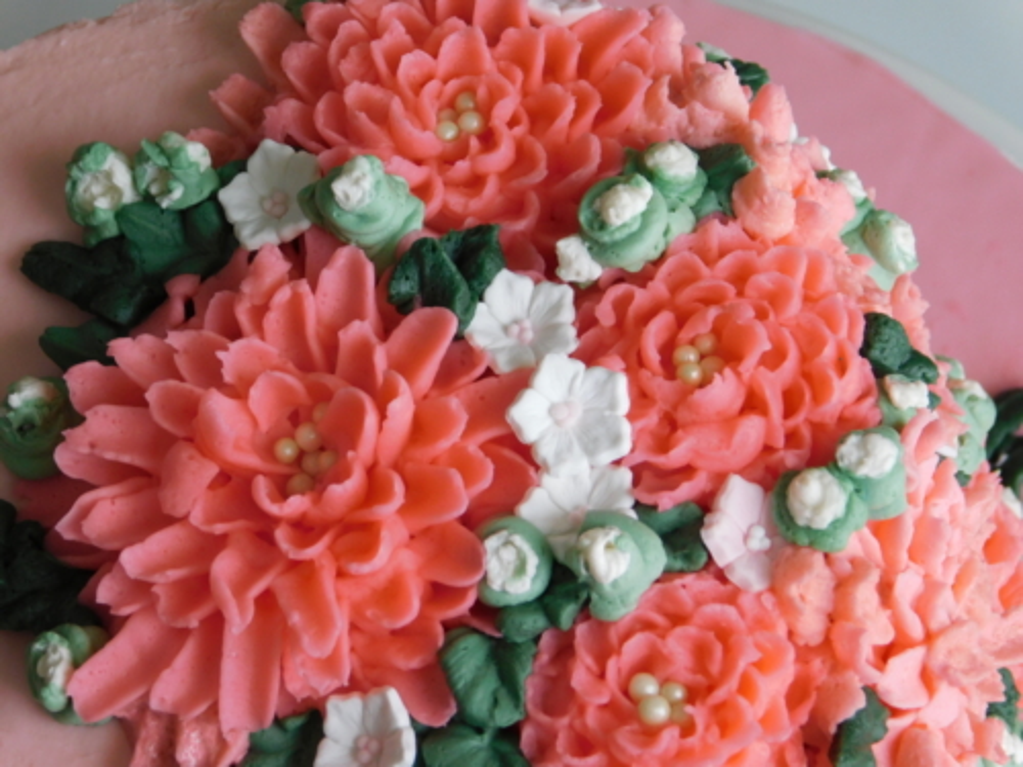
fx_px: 4374
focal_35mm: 148
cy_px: 384
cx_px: 512
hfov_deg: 13.3
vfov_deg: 10.0
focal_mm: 26.3
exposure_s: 1/30
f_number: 5.1
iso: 200
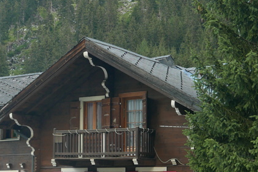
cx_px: 146
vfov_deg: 14.9
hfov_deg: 22.4
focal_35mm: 91
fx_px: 652
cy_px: 139
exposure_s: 1/125
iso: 200
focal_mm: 14.4
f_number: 3.5
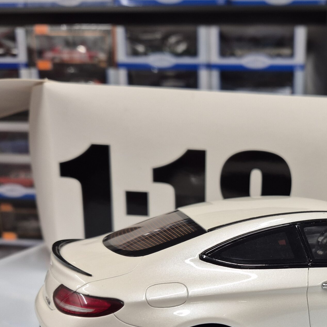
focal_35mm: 41
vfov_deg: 39.9
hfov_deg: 39.0
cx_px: 272
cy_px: 243
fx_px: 438
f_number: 1.8
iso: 125
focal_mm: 5.4
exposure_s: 1/100
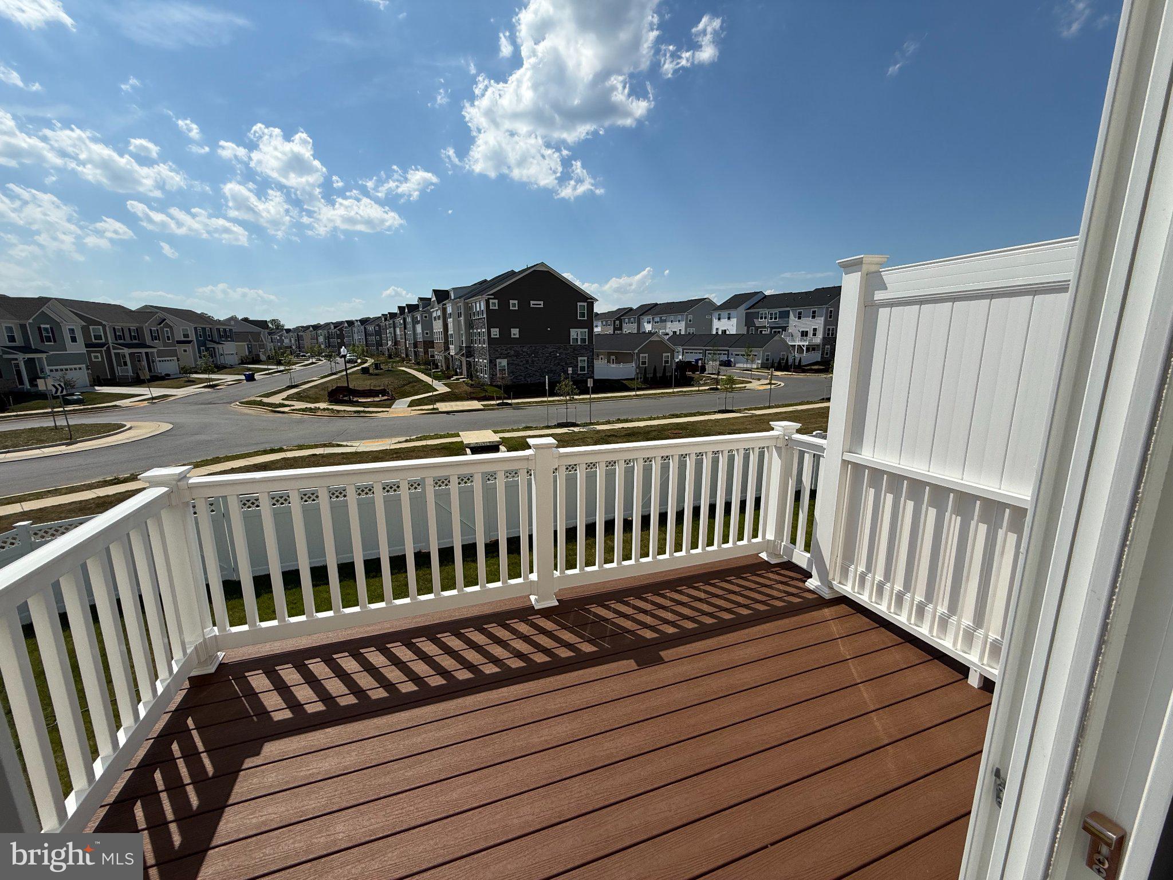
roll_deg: +1.0
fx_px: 474
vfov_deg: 85.7
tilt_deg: -10.9
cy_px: 440
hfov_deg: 102.1
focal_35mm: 14
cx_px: 586
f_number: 2.2
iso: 50
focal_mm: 2.22
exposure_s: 1/3891
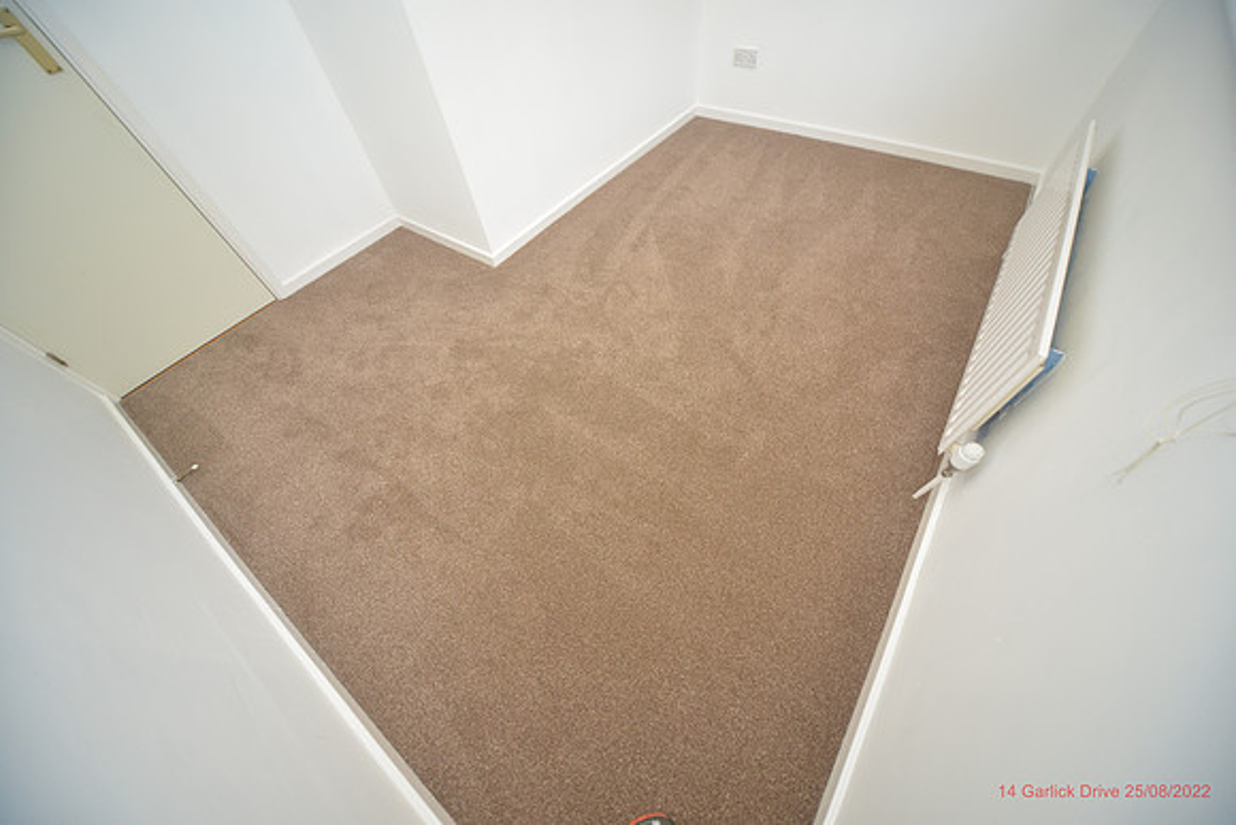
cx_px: 618
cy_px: 412
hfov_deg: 112.6
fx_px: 412
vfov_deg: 90.0
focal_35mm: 12
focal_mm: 12
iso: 640
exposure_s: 1/30
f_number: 5.6
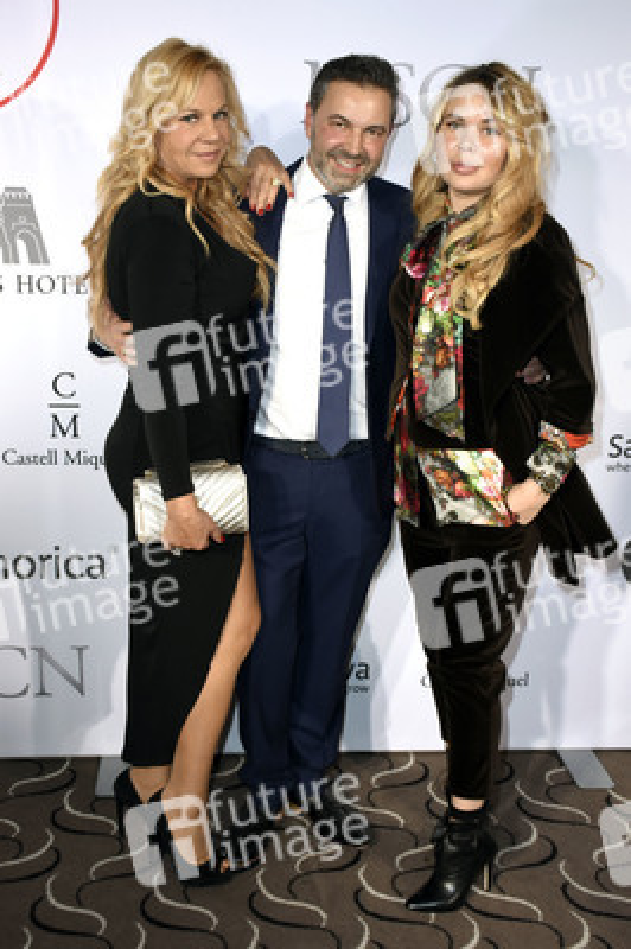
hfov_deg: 34.2
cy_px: 474
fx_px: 1027
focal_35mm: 39
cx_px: 316
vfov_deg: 49.6
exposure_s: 1/160
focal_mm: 26
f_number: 6.3
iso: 800
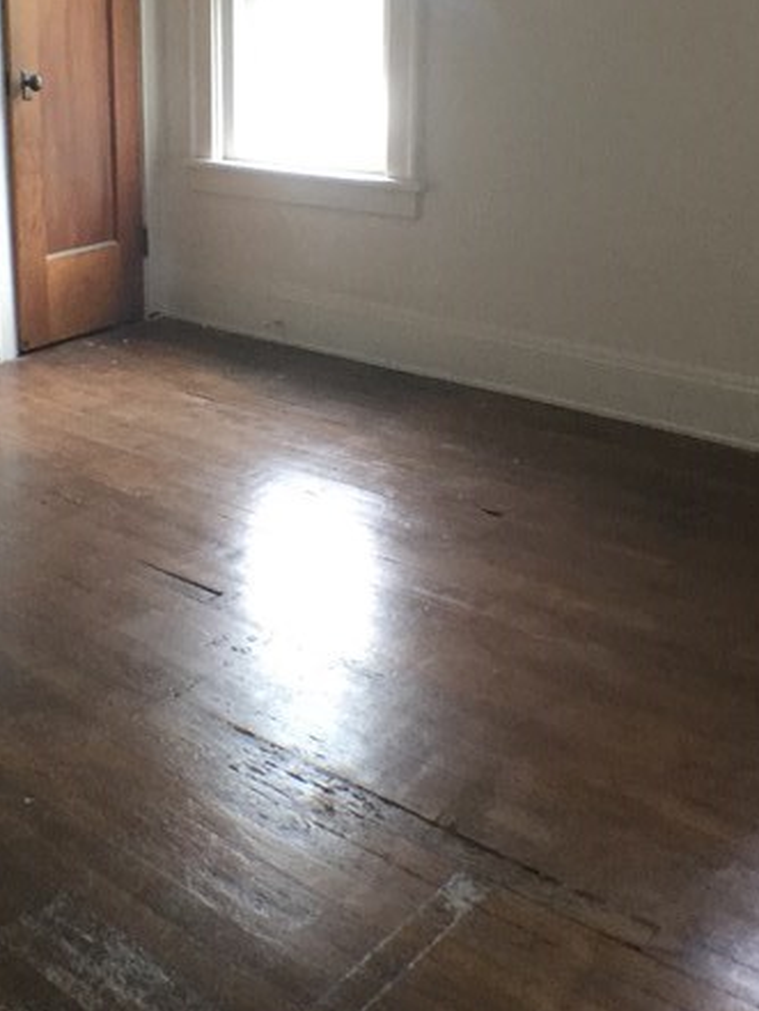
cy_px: 339
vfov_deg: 26.9
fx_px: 2104
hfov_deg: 20.2
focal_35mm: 72
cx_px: 144
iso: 100
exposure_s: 1/33
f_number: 2.4
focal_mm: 3.3
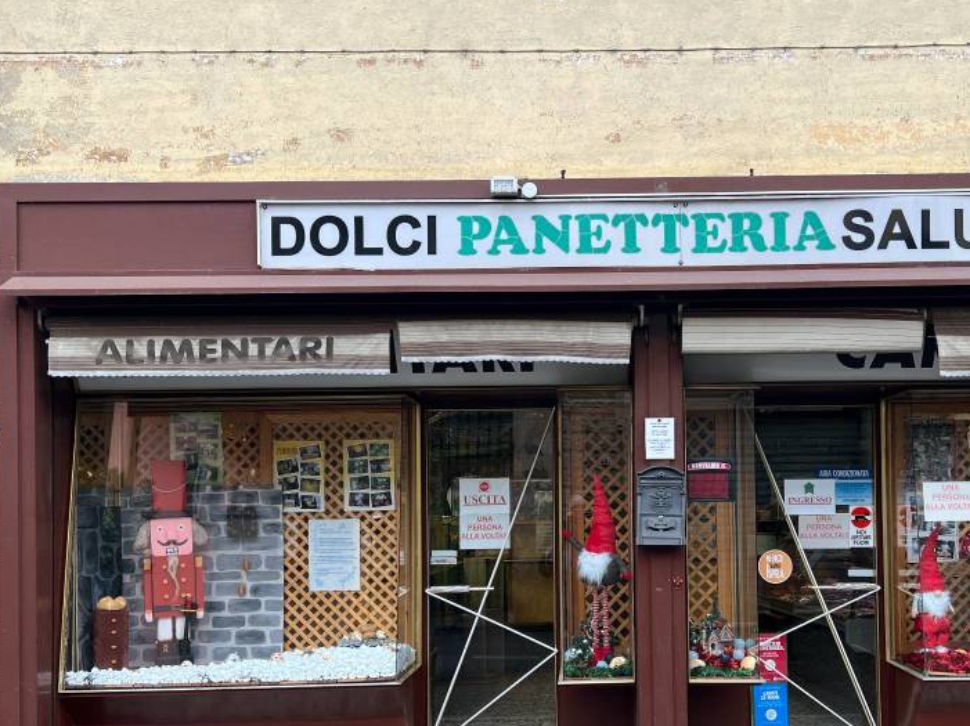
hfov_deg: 48.7
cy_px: 481
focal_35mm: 38
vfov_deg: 37.3
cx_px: 589
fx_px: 1064
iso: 50
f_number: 1.5
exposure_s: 1/365
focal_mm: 5.7
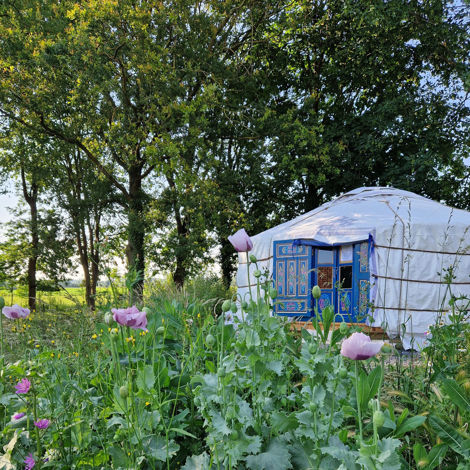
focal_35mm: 28
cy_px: 319
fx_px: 430
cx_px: 231
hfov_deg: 57.3
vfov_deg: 55.9
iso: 50
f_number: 1.8
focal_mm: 5.4
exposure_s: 1/382
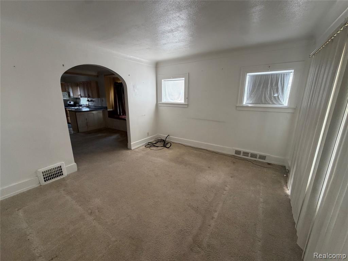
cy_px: 130
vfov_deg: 85.7
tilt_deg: -13.2
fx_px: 141
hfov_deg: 102.1
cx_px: 174
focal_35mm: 14
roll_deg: +0.9
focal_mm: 2.22
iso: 250
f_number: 2.2
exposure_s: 1/121
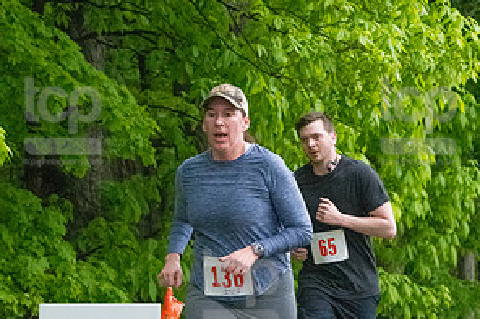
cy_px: 293
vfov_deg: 7.3
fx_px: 2492
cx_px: 241
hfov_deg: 11.0
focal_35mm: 187
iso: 6400
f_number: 5.6
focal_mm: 82
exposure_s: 1/1250
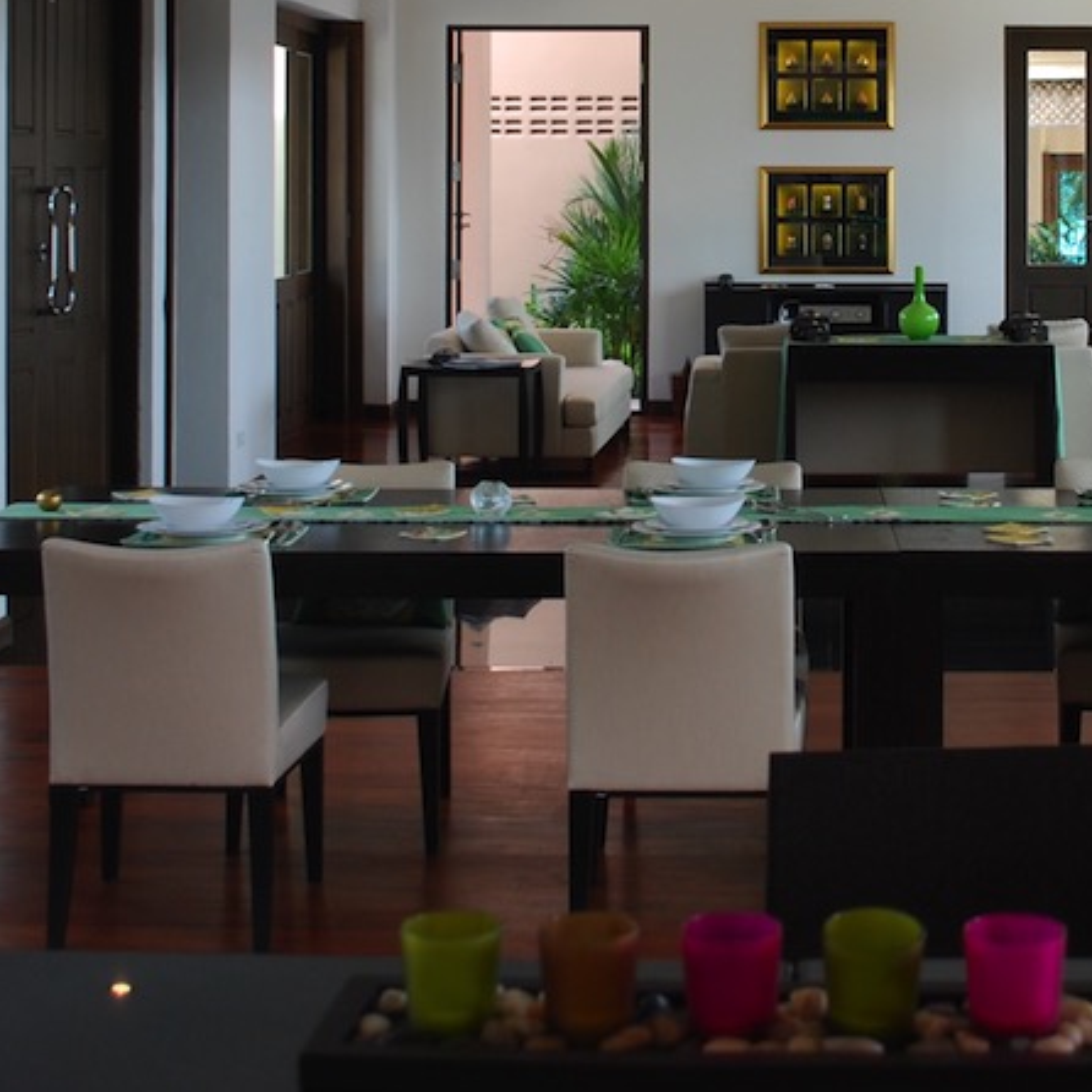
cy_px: 131
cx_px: 832
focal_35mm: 66
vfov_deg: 25.4
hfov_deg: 25.8
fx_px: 2356
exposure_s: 1/80
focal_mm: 18
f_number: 4.5
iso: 200
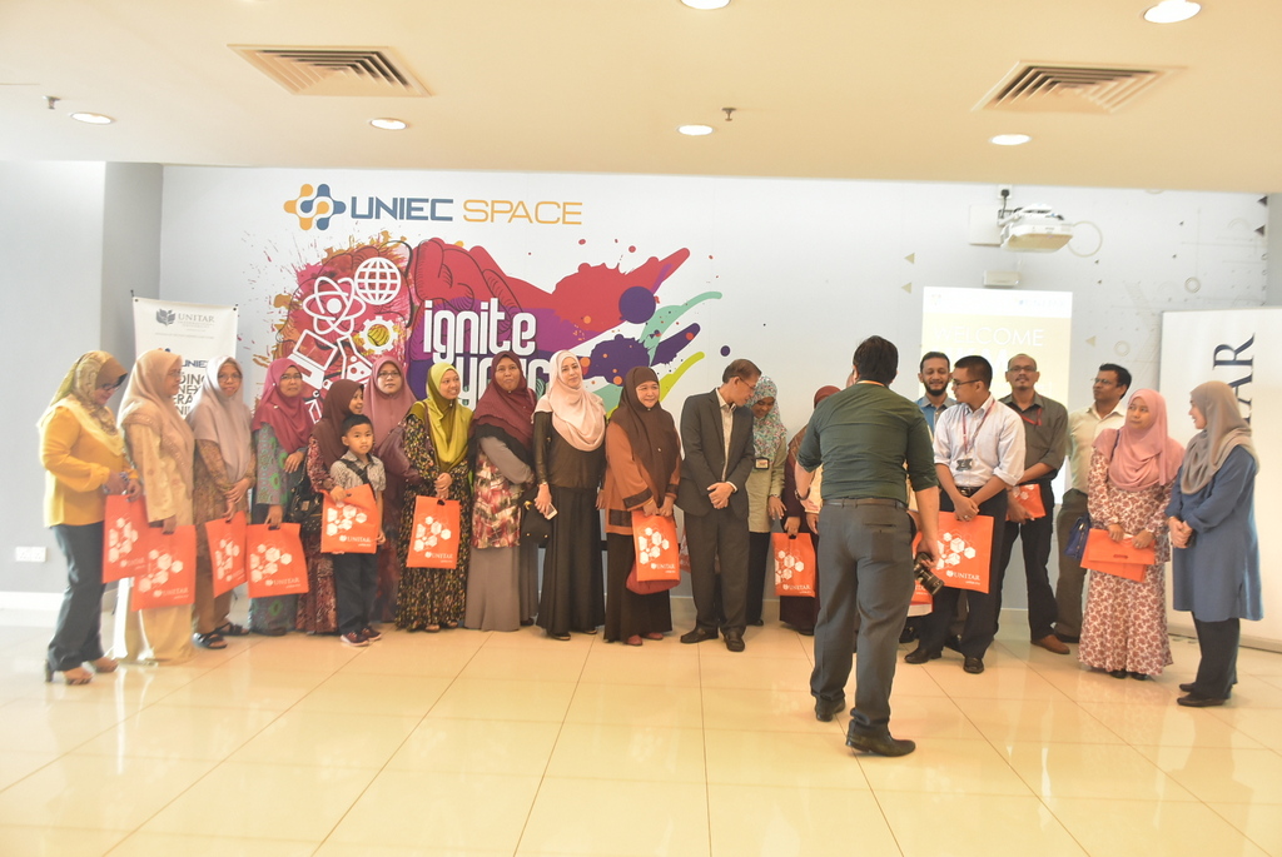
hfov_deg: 67.3
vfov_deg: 48.0
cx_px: 641
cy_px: 428
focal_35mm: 27
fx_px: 962
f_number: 6.3
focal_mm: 18
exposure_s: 1/60
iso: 2000
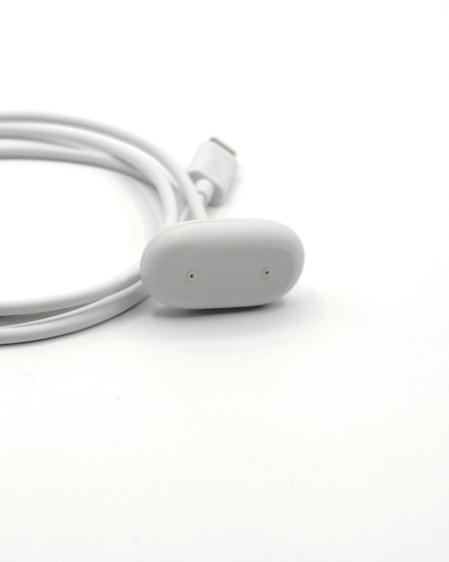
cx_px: 15
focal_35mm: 93
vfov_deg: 20.6
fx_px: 1545
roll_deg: -1.0
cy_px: 270
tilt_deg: -29.2
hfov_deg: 16.2
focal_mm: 6.76
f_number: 1.78
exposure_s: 1/1980
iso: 64
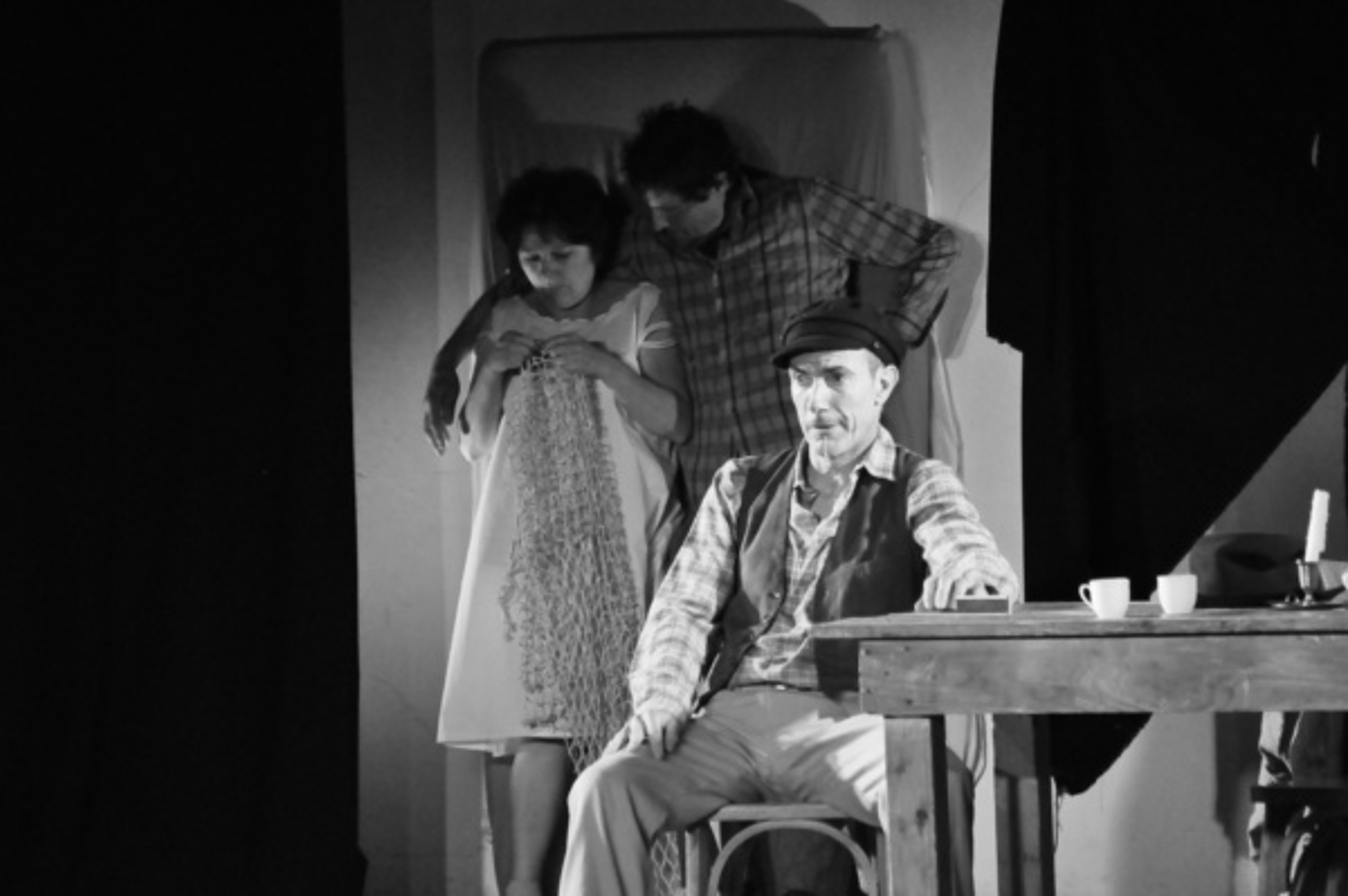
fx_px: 6734
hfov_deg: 11.4
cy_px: 448
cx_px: 674
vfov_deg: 7.6
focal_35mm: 180
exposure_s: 1/400
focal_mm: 120
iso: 3200
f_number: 6
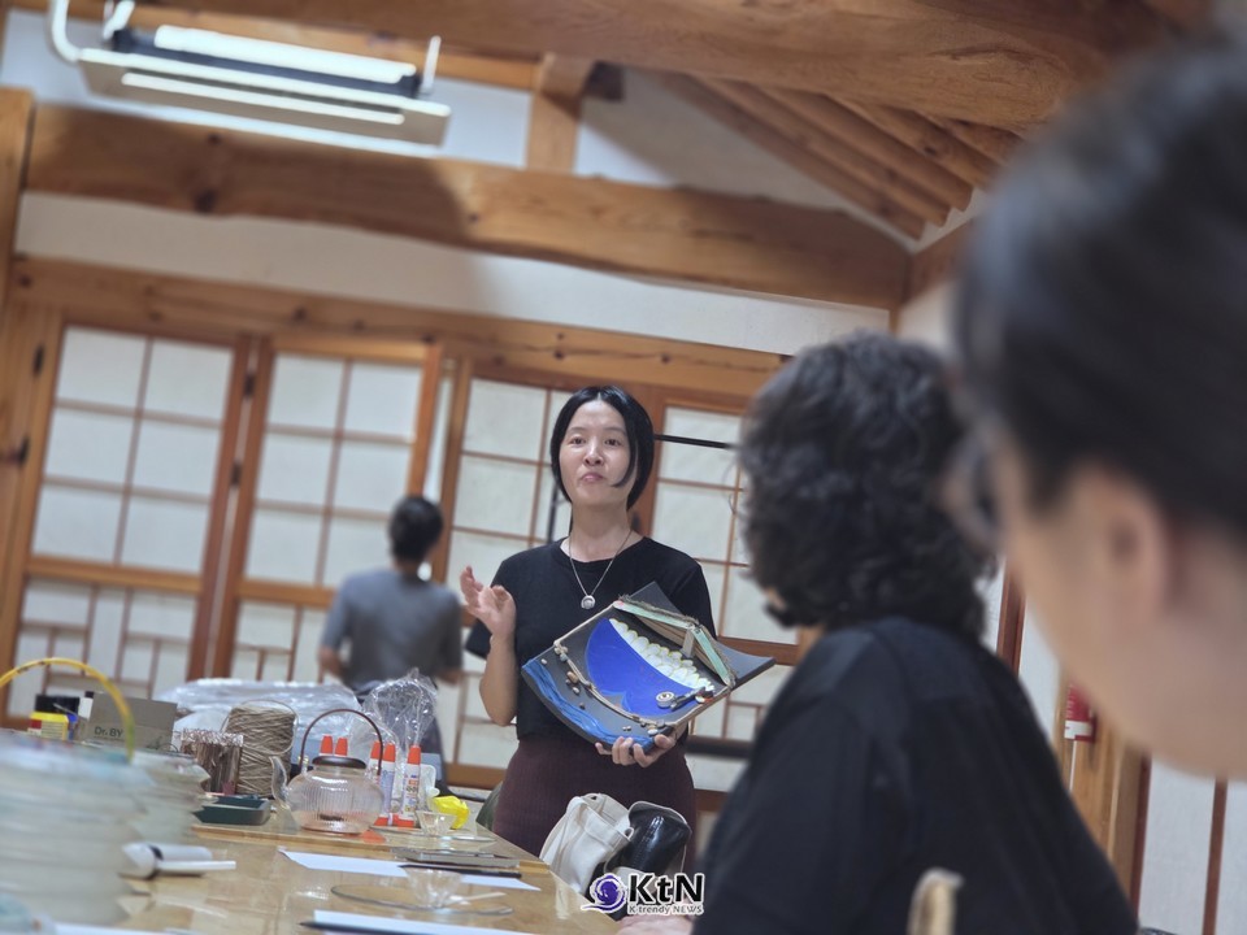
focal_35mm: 69
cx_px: 624
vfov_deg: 21.3
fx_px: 2486
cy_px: 468
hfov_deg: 28.2
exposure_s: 1/40
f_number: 2.4
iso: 250
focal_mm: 7
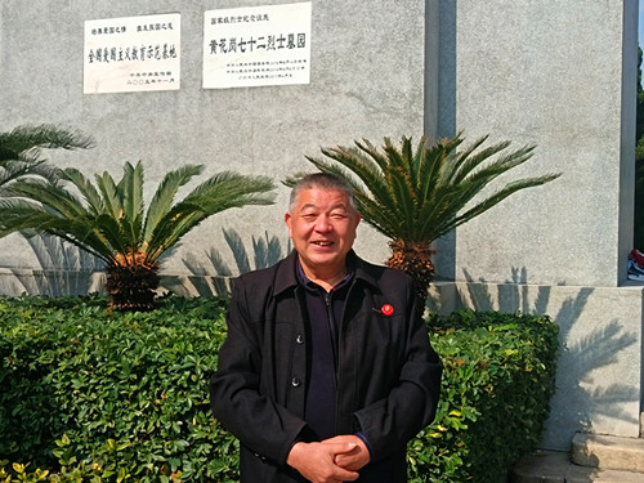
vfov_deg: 30.3
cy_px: 242
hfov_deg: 39.7
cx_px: 322
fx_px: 893
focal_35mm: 48
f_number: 1.75
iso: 101
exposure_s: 1/635
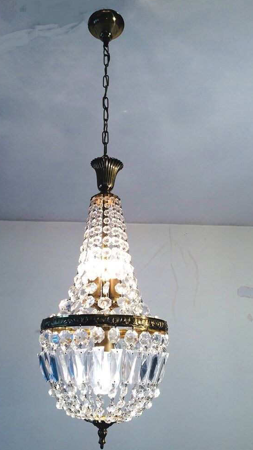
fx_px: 394
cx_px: 112
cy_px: 232
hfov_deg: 35.6
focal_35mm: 33
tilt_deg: +19.3
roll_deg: +1.1
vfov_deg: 59.5
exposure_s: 1/102
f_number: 2.2
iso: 32
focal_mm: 4.15
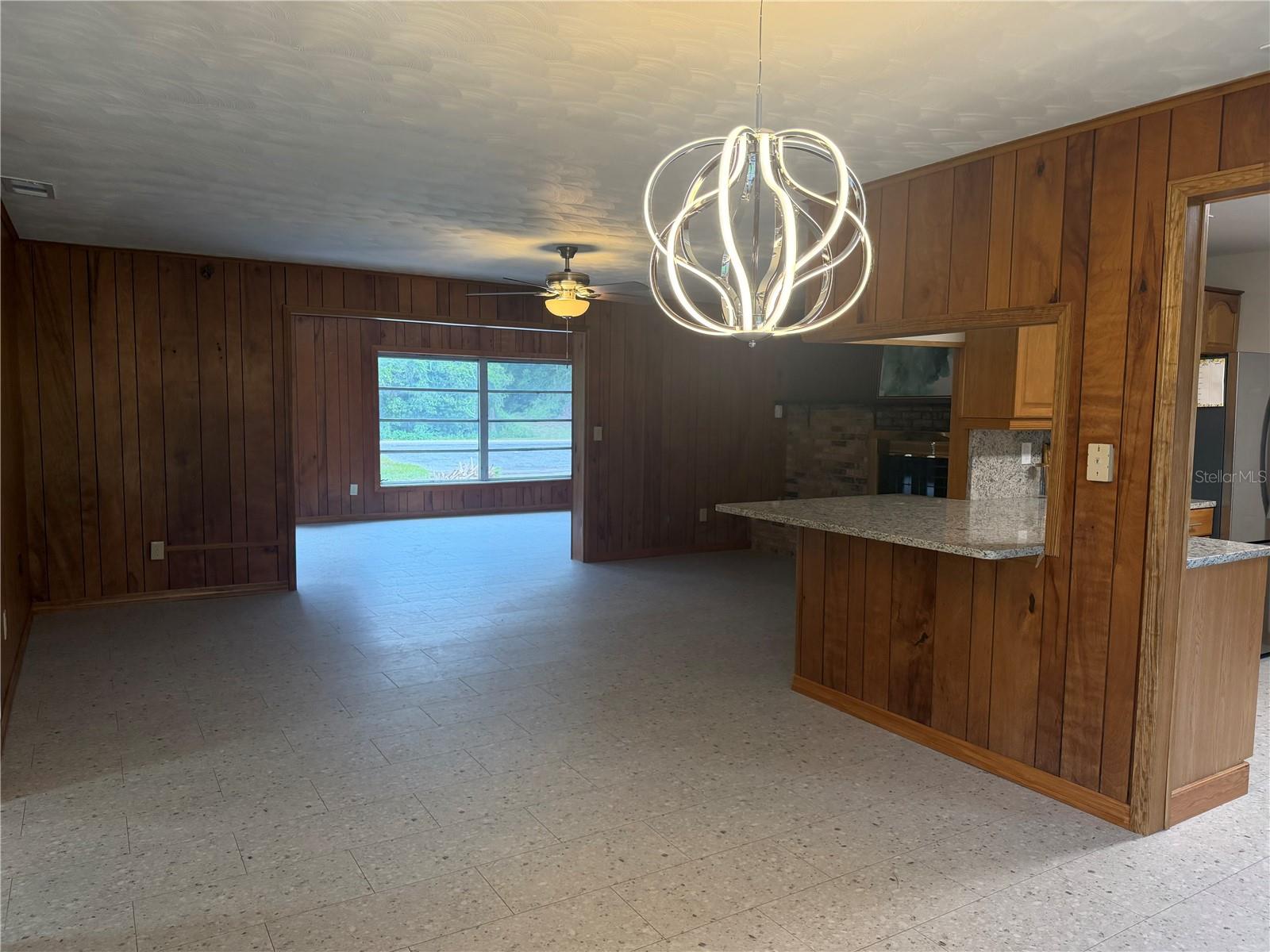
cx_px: 635
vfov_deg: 56.8
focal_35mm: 24
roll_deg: +0.2
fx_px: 881
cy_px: 476
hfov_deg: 71.6
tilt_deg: -4.0
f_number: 1.78
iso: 200
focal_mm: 6.76
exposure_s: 1/134
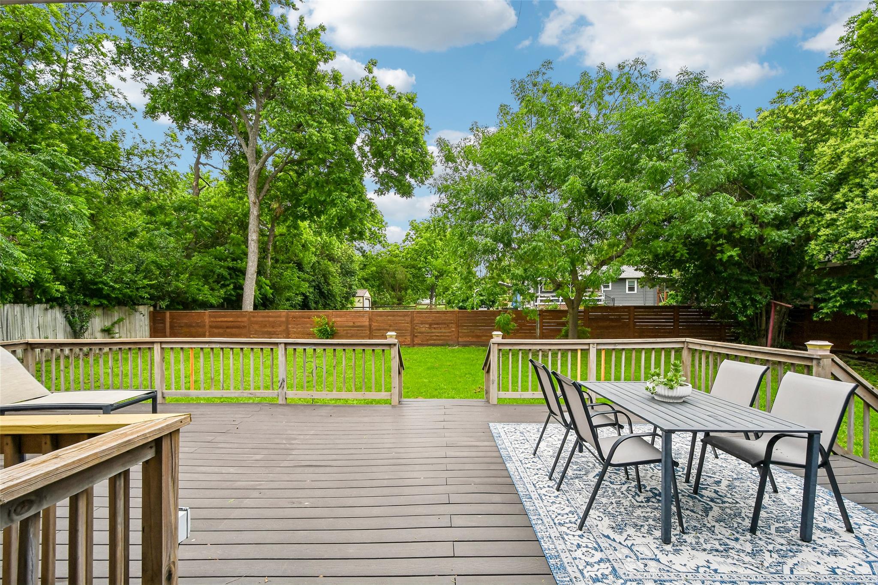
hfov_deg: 100.4
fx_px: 366
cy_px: 292
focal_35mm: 15
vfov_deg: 77.3
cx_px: 439
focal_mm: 10
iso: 400
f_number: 8
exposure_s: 1/125
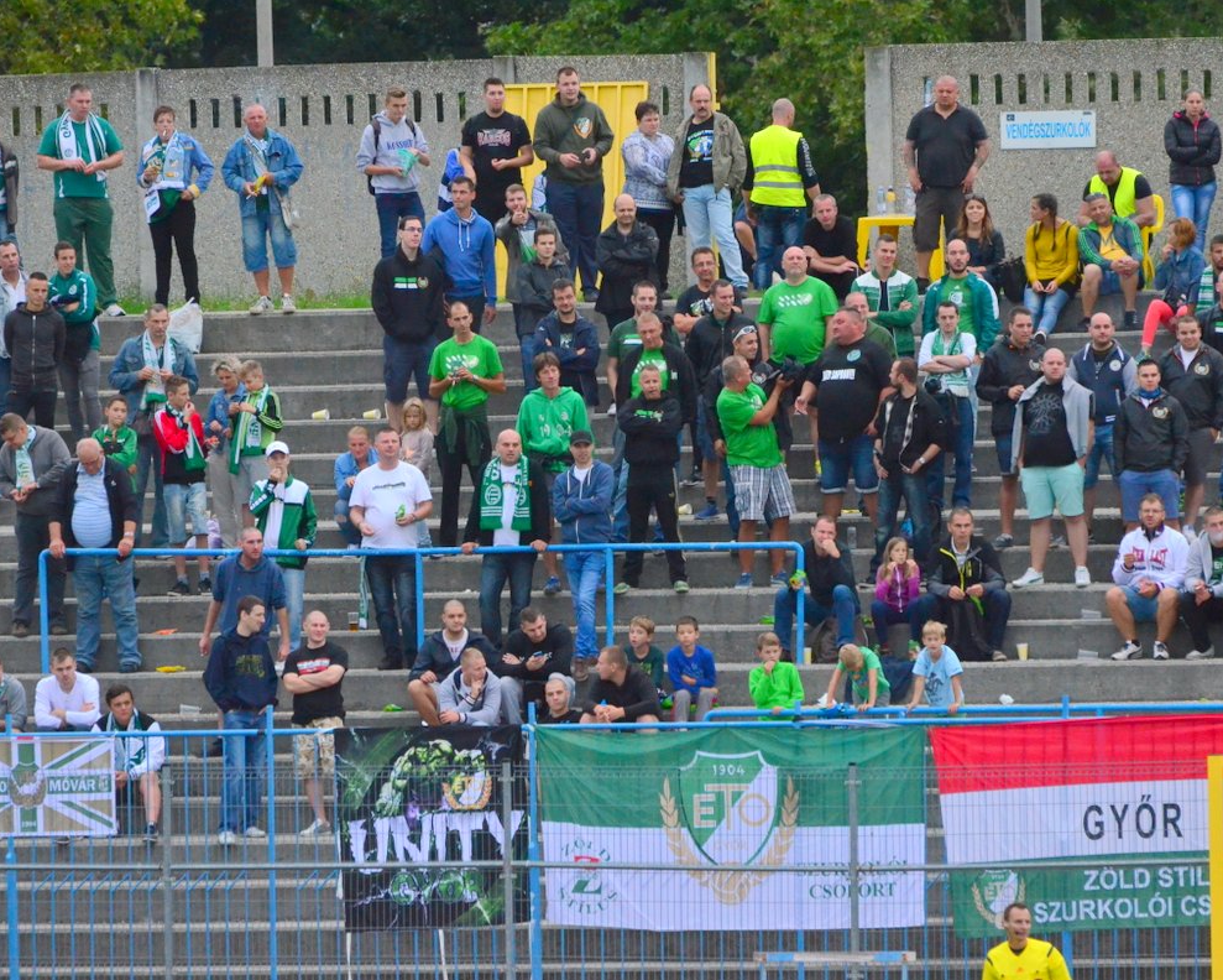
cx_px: 621
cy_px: 491
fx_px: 15426
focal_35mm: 426
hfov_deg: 4.5
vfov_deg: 3.6
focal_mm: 250
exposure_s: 1/400
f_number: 5.6
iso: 3200
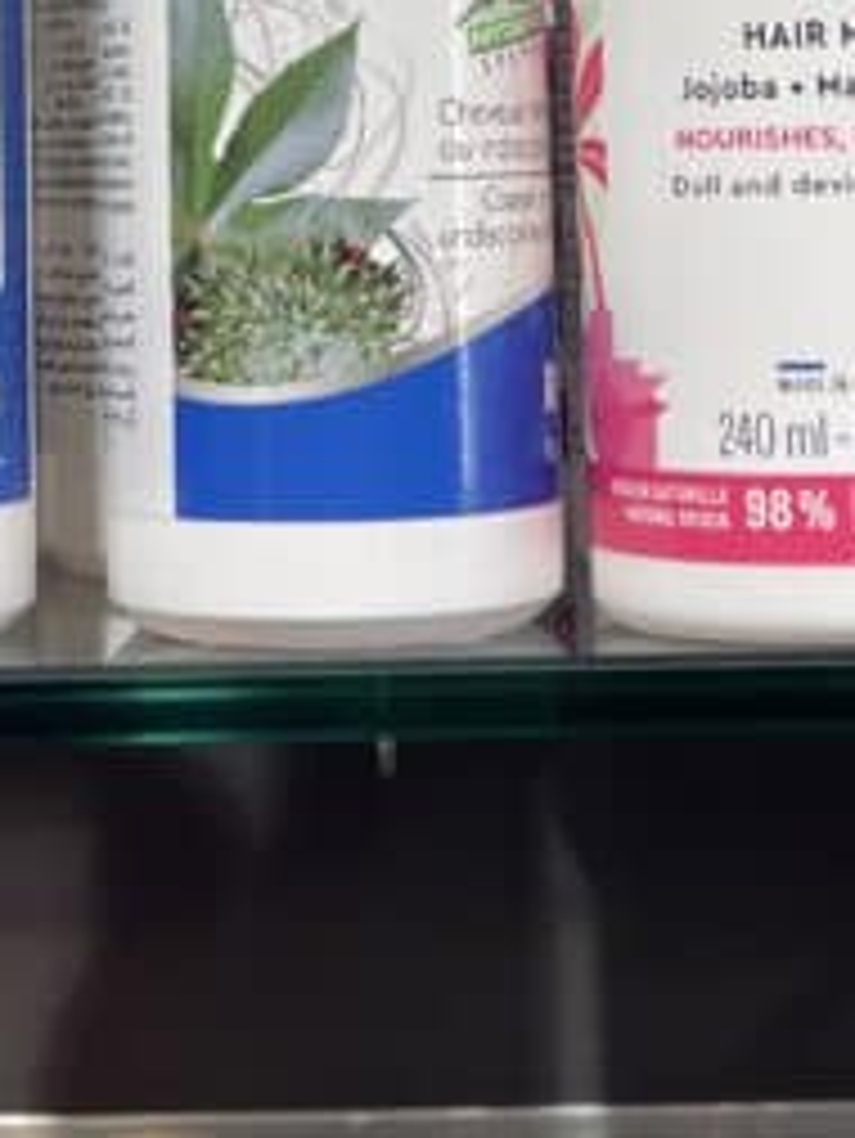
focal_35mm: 101
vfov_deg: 18.3
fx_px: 3323
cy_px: -265
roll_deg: +1.3
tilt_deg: +7.4
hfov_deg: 14.6
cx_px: 288
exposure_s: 1/100
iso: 40
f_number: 1.6
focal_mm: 5.1
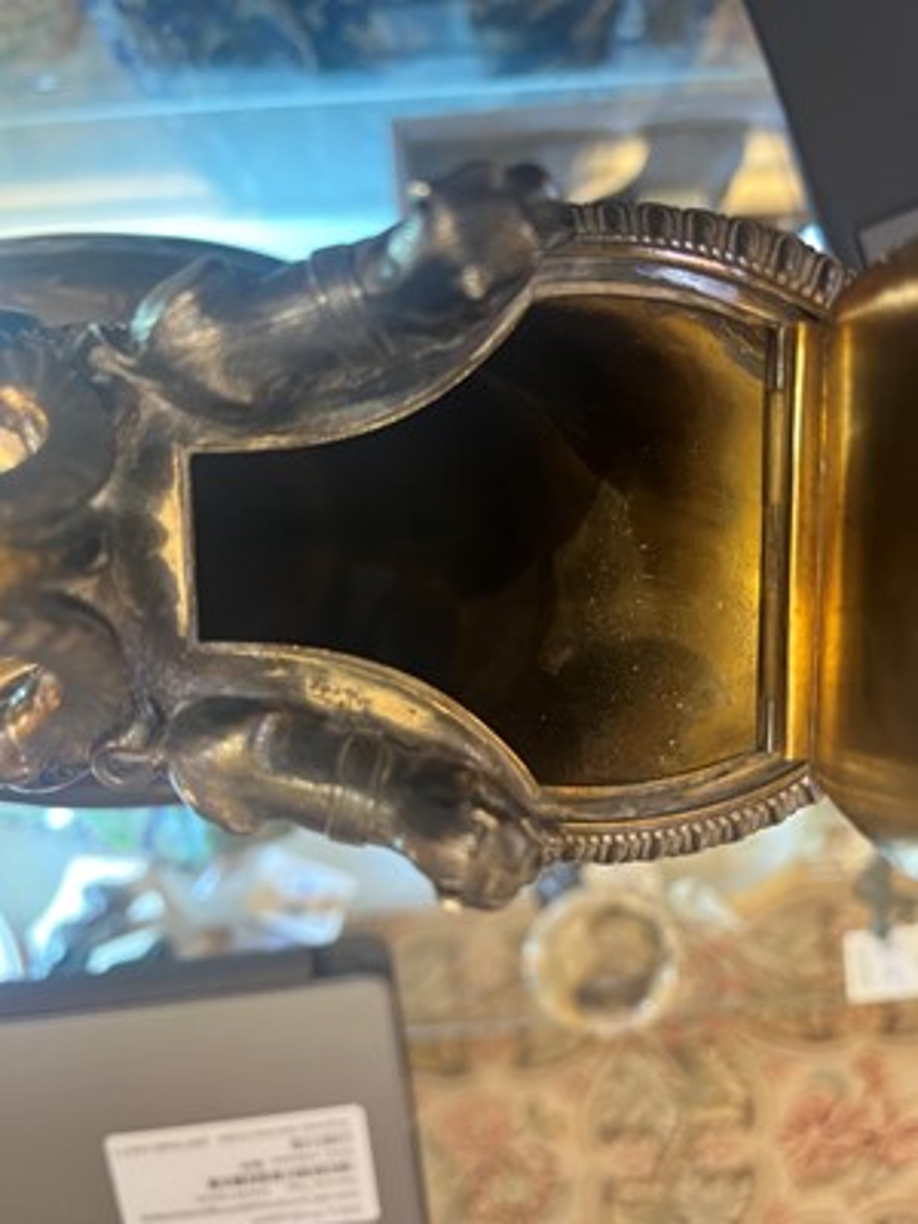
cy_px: 612
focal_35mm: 26
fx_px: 919
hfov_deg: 53.1
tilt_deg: -81.2
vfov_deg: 67.3
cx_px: 459
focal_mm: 5.1
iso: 320
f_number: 1.6
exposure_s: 1/50
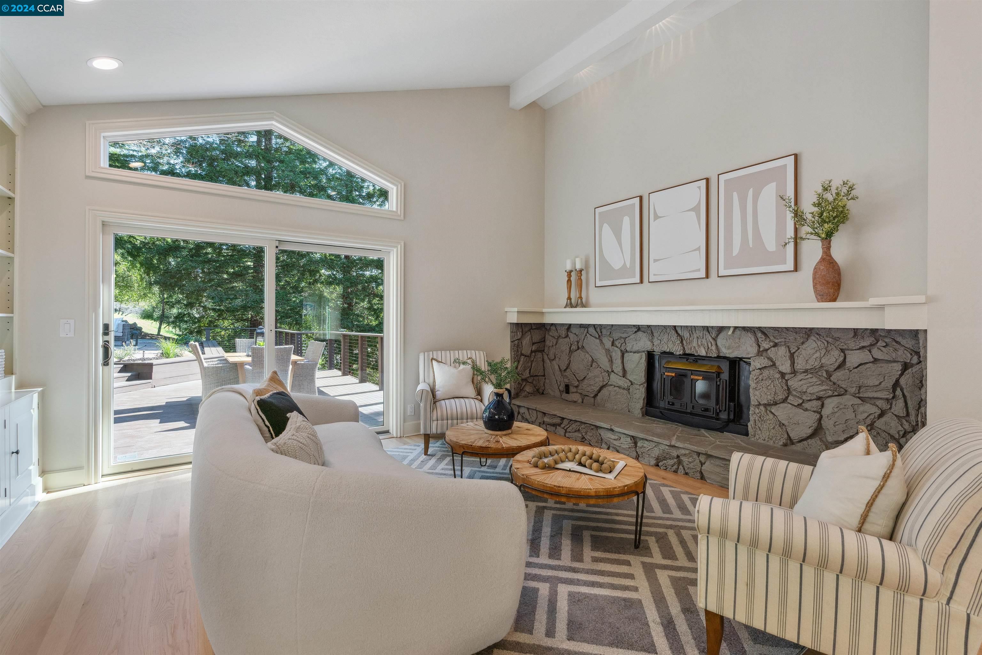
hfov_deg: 96.7
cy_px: 328
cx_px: 491
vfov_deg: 73.7
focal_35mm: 16
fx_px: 436
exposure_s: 1/25
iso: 320
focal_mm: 16
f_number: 9
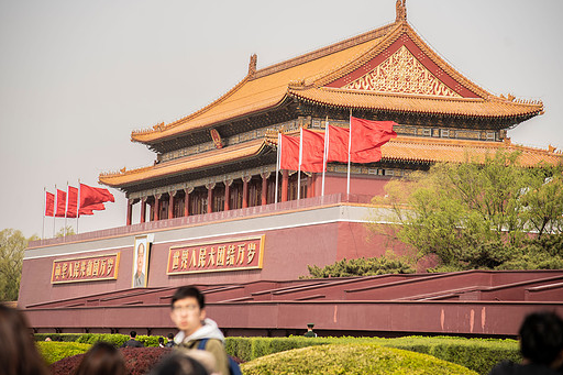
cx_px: 280
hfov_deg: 15.1
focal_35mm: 136
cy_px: 185
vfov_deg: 10.1
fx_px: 2126
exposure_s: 1/500
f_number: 4
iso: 100
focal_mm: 120
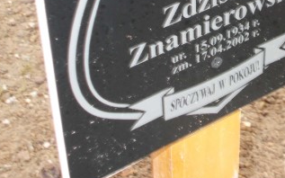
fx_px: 831
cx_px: 245
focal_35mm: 107
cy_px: -28
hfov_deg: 19.2
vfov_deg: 12.0
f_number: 4.5
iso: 200
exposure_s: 1/30
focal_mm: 9
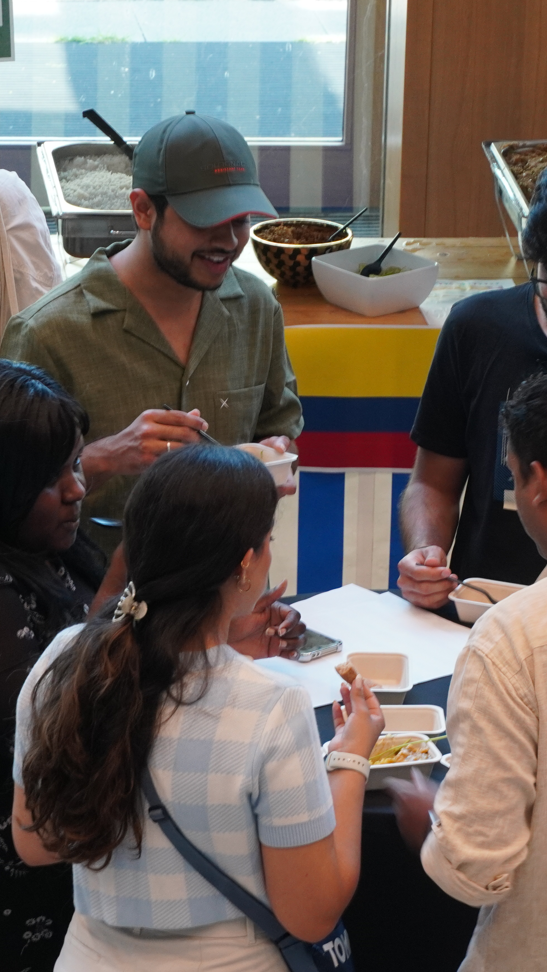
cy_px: 445
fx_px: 4616
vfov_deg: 12.0
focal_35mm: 179
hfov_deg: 6.8
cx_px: 457
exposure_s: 1/25
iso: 800
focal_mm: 66
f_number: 8
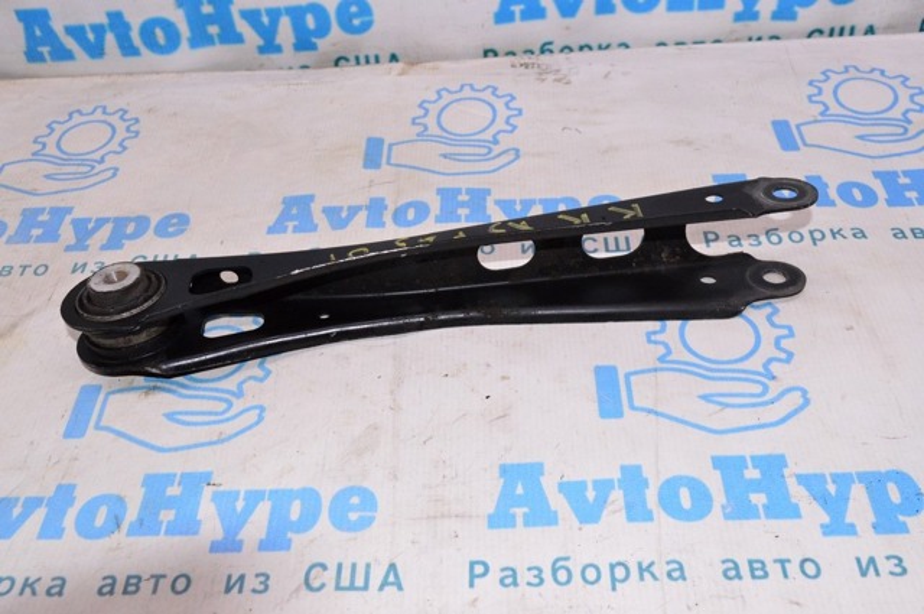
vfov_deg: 36.8
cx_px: 462
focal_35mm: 36
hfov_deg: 53.2
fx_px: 923
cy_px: 307
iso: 1600
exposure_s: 1/200
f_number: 8
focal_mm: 24
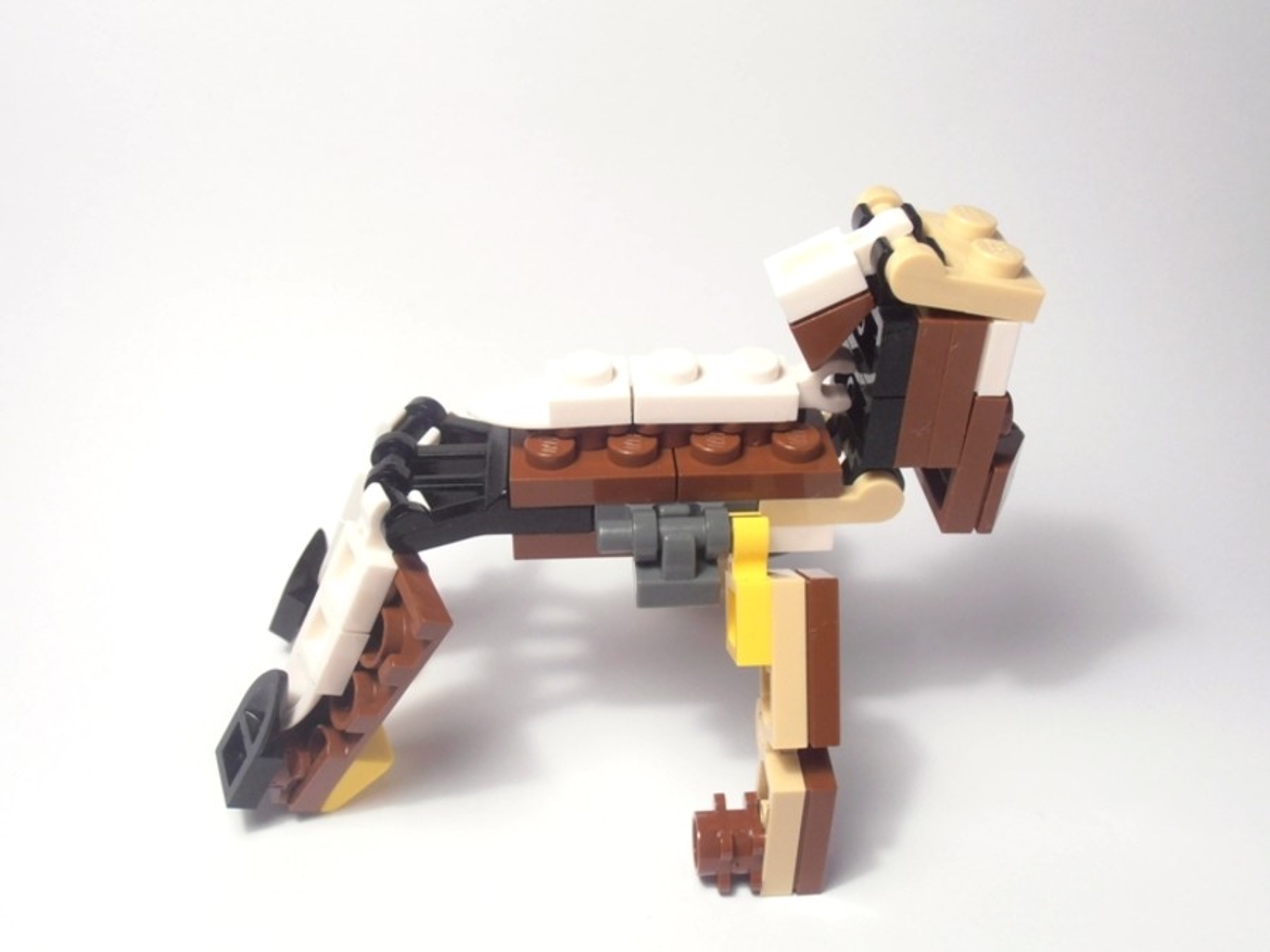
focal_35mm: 37
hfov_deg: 50.1
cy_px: 476
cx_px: 635
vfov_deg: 38.7
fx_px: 1357
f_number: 3.9
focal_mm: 6.61
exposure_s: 1/50
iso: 80
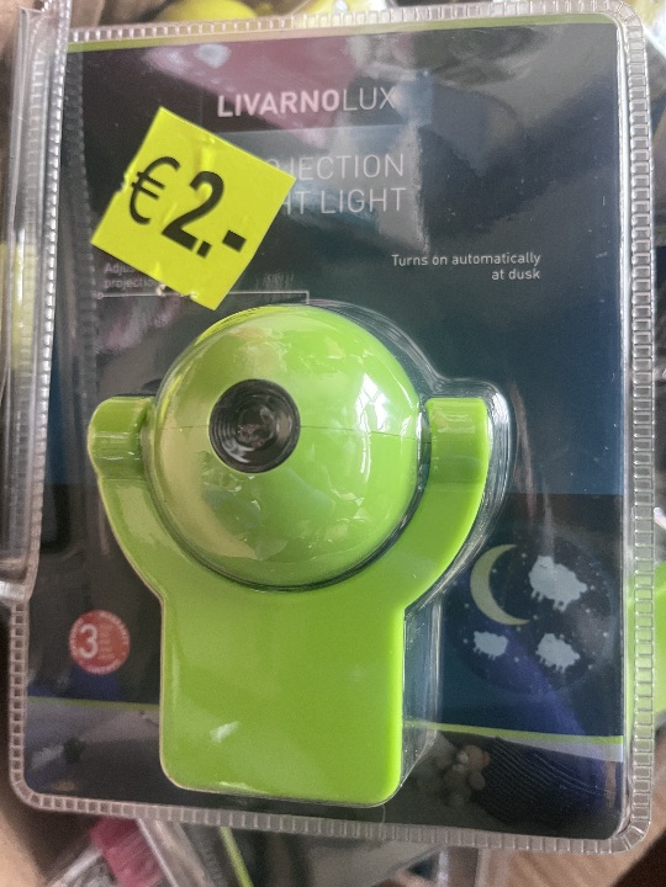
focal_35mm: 26
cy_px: 444
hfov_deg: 53.1
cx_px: 333
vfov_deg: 67.3
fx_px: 667
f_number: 1.6
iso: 400
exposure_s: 1/60
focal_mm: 5.1
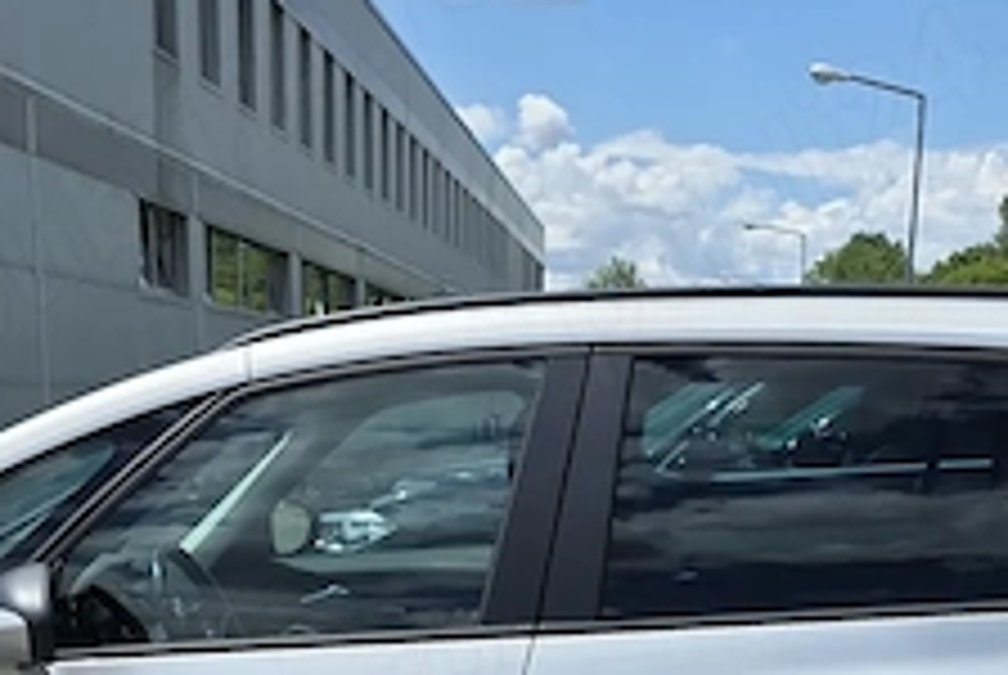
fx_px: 1794
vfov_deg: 19.6
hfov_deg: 31.4
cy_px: 878
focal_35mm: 64
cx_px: 526
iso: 80
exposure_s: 1/7061
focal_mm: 6.3
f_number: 1.7
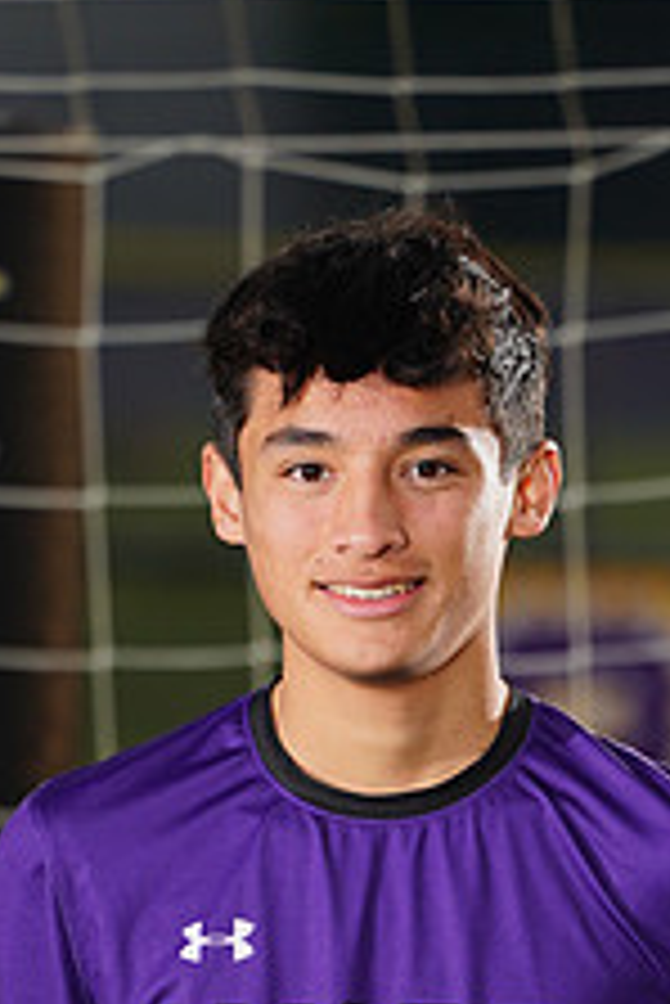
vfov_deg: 2.2
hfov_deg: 1.5
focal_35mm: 946
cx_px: 393
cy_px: 1274
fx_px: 26366
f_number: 7.1
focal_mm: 364
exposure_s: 1/200
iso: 200
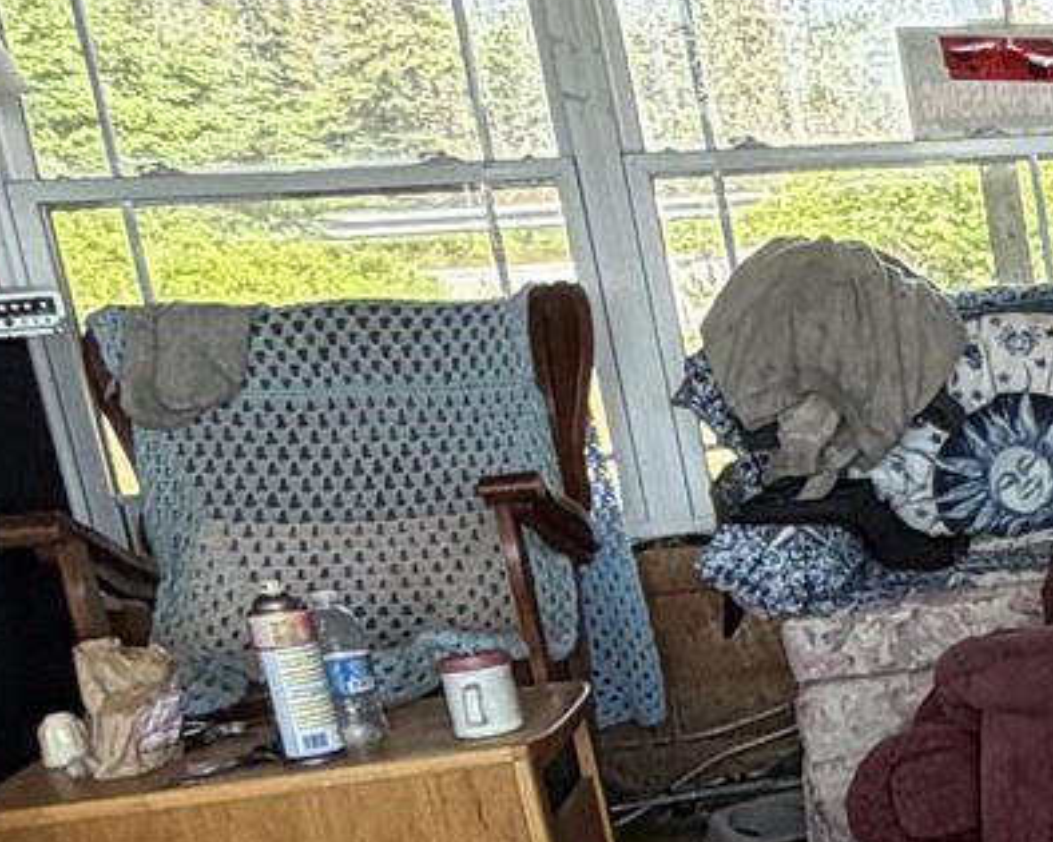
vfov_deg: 19.0
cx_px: 2250
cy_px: 684
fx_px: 2493
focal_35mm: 80
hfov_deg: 16.4
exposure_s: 1/121
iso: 125
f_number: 2.2
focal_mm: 2.22
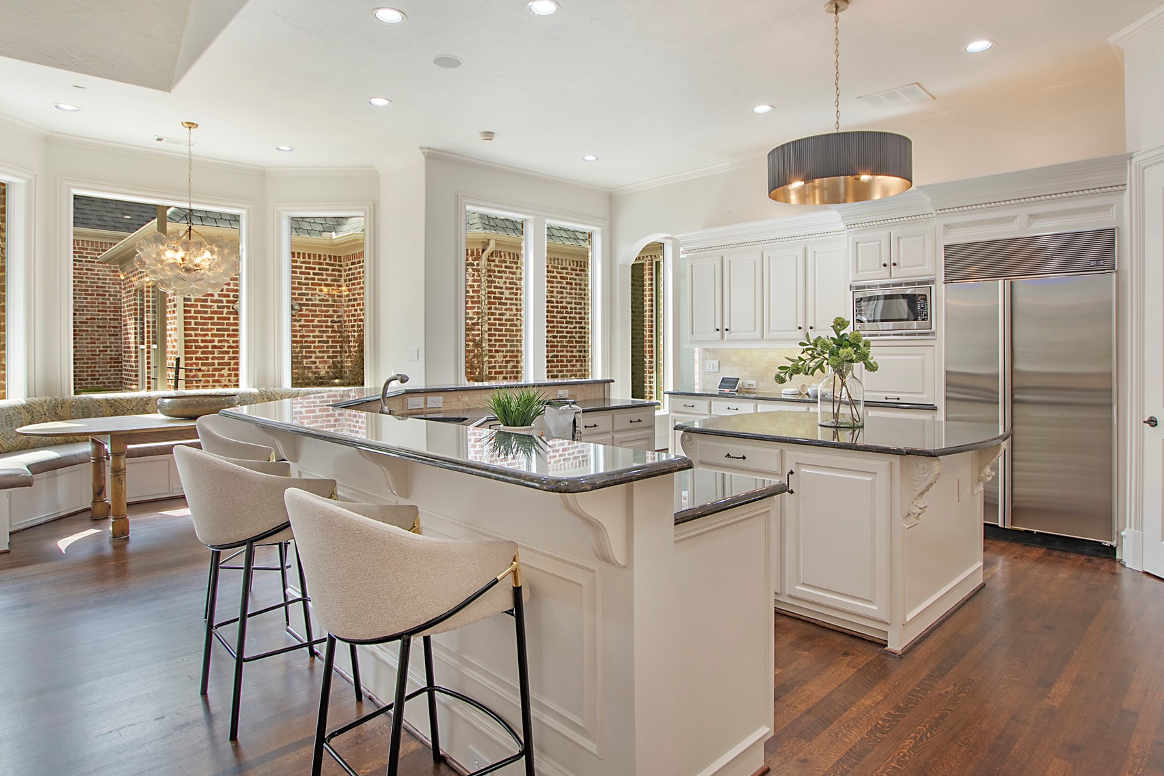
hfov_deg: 86.9
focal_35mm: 19
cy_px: 343
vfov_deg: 64.4
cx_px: 602
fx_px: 614
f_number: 5.6
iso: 100
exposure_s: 1/160
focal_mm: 10
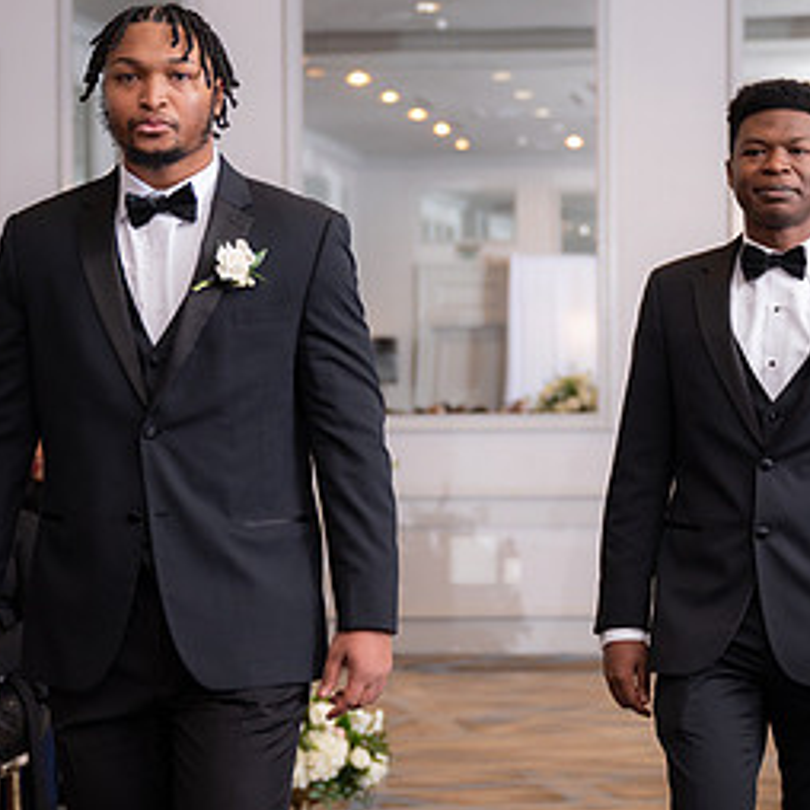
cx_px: 491
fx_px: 2621
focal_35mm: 99
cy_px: 434
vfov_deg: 17.6
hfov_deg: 17.6
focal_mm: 51
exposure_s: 1/200
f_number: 2.8
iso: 800
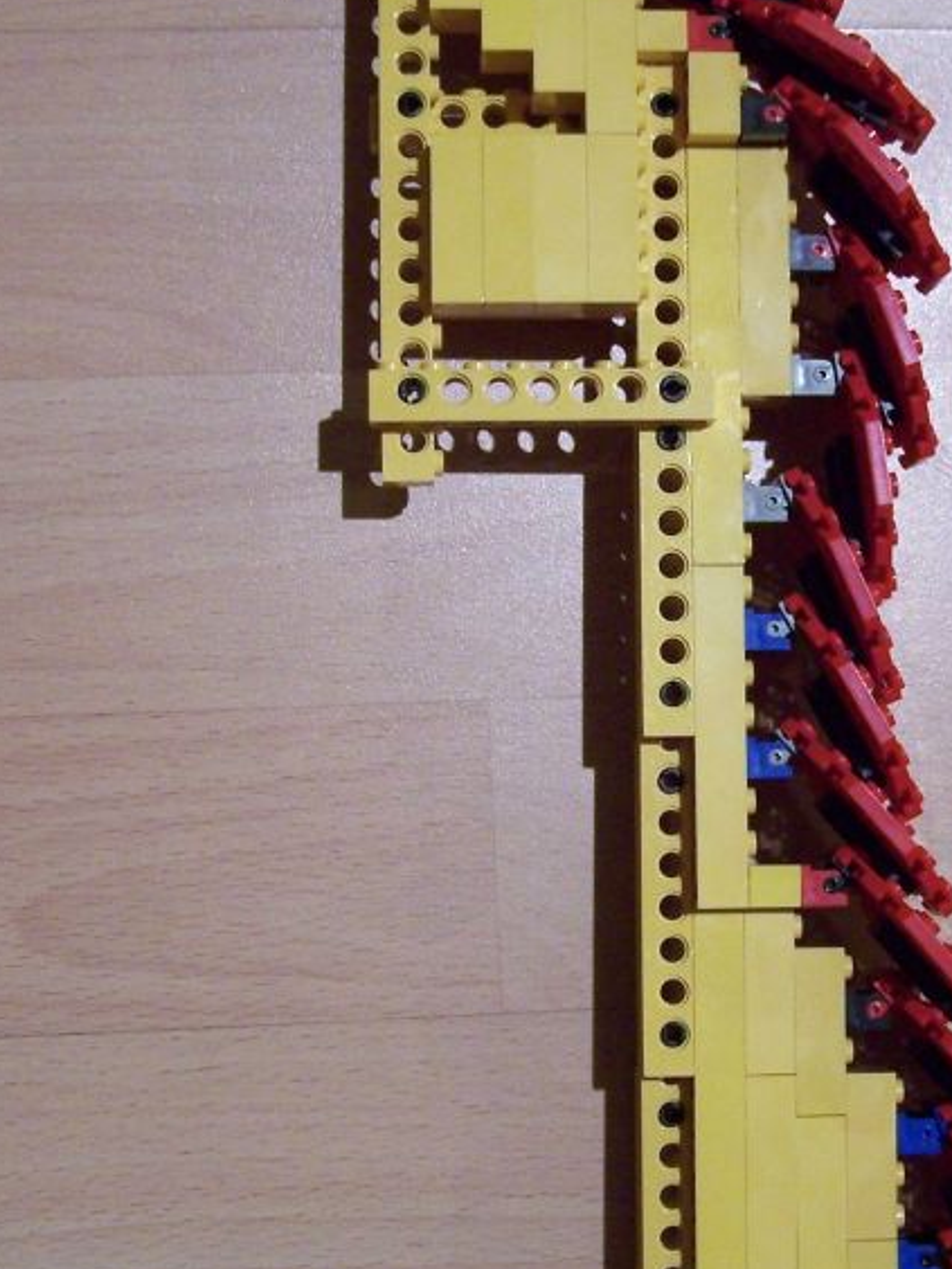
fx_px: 2530
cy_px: 758
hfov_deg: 21.2
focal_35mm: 69
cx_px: 635
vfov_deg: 28.1
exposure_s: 1/10
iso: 140
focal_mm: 6.3
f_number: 2.8
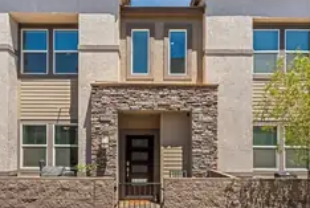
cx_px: 139
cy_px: 146
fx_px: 250
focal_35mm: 29
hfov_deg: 63.4
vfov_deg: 44.2
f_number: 8
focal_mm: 17
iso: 400
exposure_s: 1/8000
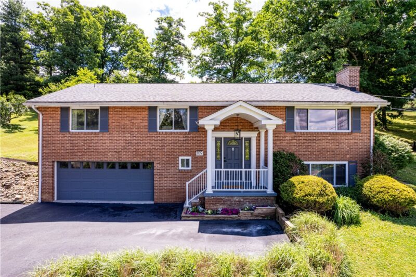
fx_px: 254
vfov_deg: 57.2
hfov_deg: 78.6
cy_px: 138
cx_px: 208
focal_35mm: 22
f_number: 2.8
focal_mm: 8.38
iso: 100
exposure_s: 1/800
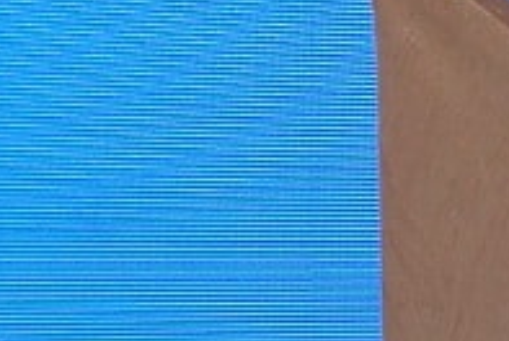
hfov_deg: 3.7
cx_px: -734
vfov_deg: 2.5
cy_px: -566
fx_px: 7661
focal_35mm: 541
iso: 2000
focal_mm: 89
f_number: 8
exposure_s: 1/80
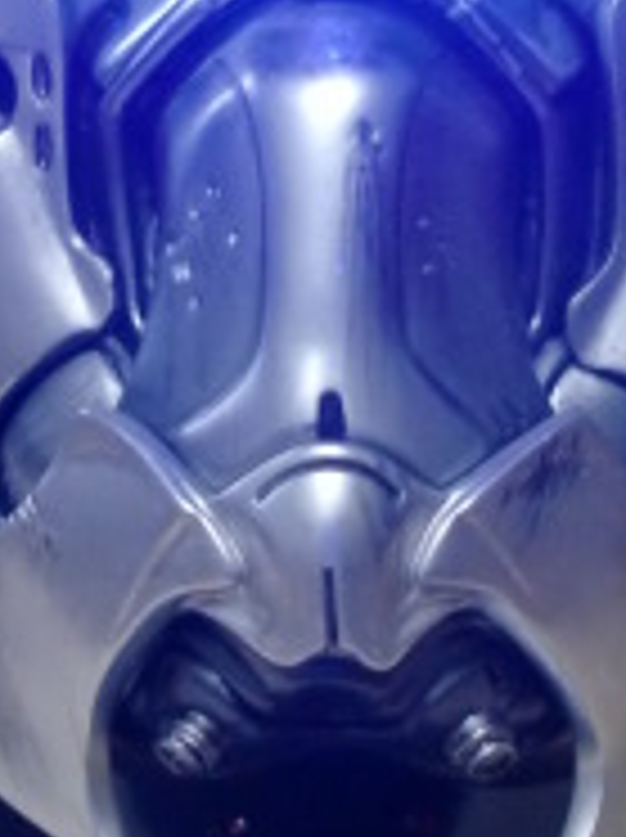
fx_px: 2997
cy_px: 130
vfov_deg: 15.8
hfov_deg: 11.9
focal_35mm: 124
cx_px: 351
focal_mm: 6.3
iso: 400
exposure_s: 1/50
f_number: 2.8
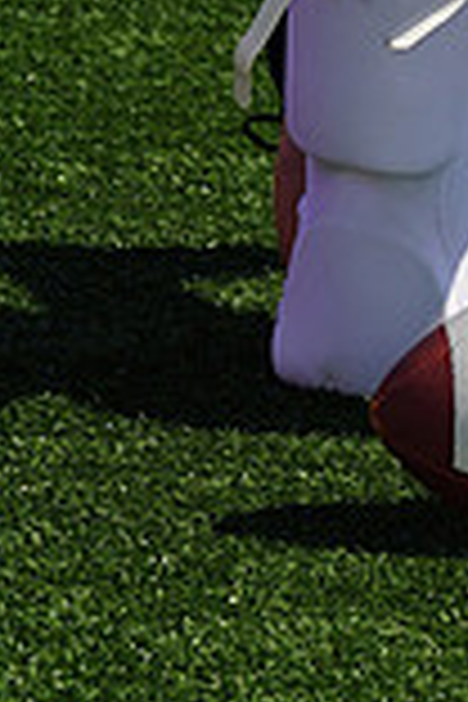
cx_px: 760
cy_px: -518
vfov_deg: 2.6
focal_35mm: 799
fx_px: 15579
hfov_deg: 1.7
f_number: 13
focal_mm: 215
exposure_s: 1/250
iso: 100
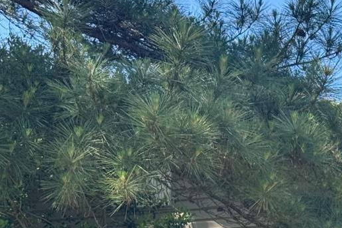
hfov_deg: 13.5
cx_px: 457
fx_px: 1387
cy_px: 310
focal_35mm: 146
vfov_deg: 9.2
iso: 64
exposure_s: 1/865
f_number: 1.78
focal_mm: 6.76
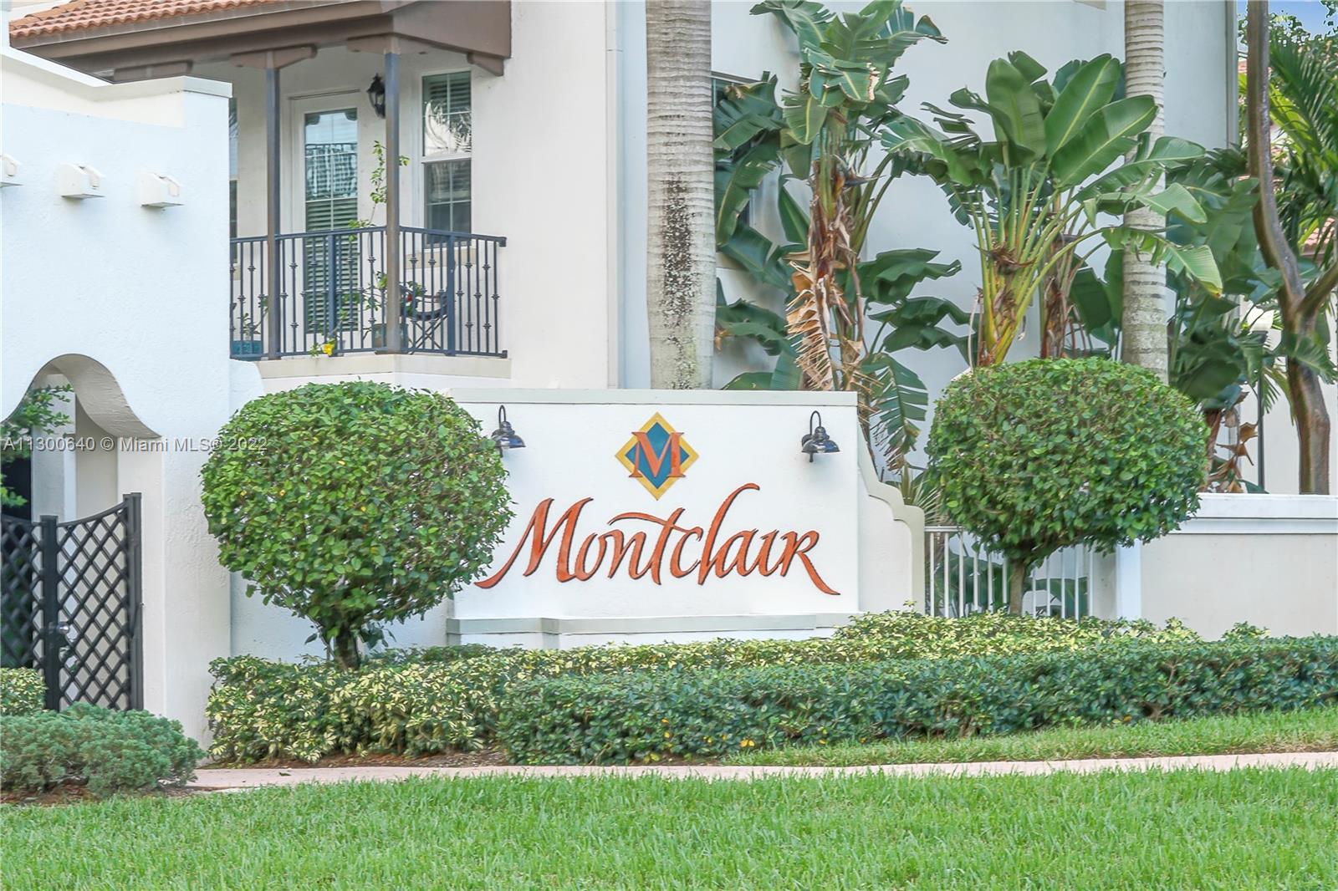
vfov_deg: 18.2
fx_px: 2787
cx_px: 669
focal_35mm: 75
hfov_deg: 27.0
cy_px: 446
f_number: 7.1
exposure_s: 1/100
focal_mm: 50
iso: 200
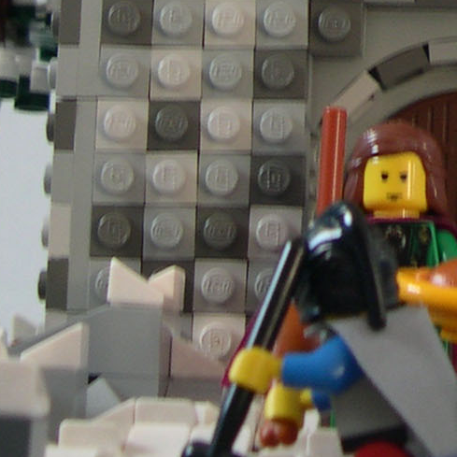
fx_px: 2330
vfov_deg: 10.8
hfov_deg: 11.0
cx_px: 565
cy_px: -242
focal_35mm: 156
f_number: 2.8
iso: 100
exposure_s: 1/10.1
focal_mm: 8
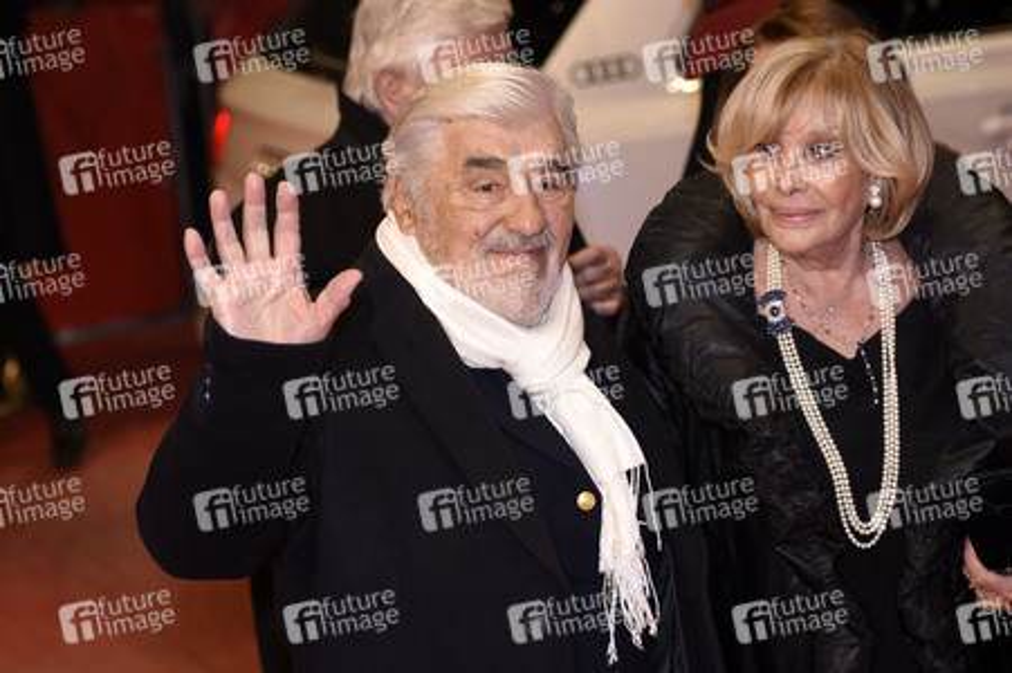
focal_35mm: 105
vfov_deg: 13.0
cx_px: 506
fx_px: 2949
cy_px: 336
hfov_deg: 19.5
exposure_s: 1/320
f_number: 3.2
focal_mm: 70
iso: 400
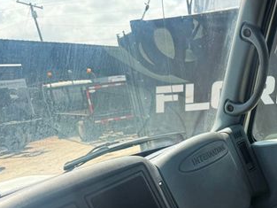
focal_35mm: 49
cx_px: 271
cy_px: 191
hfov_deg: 35.5
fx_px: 392
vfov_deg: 28.4
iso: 80
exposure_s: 1/992
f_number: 1.78
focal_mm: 6.76
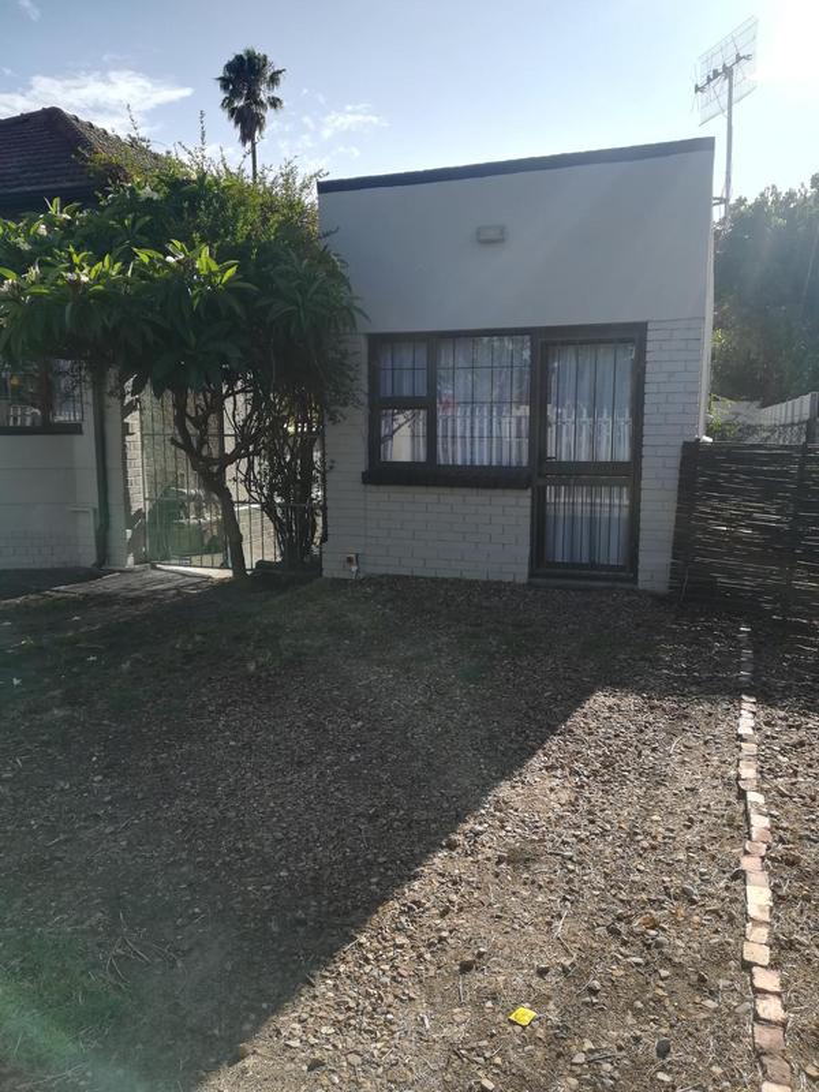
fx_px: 820
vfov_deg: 67.3
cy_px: 546
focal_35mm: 26
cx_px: 410
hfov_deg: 53.1
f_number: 2.2
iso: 50
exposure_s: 1/633
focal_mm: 3.83
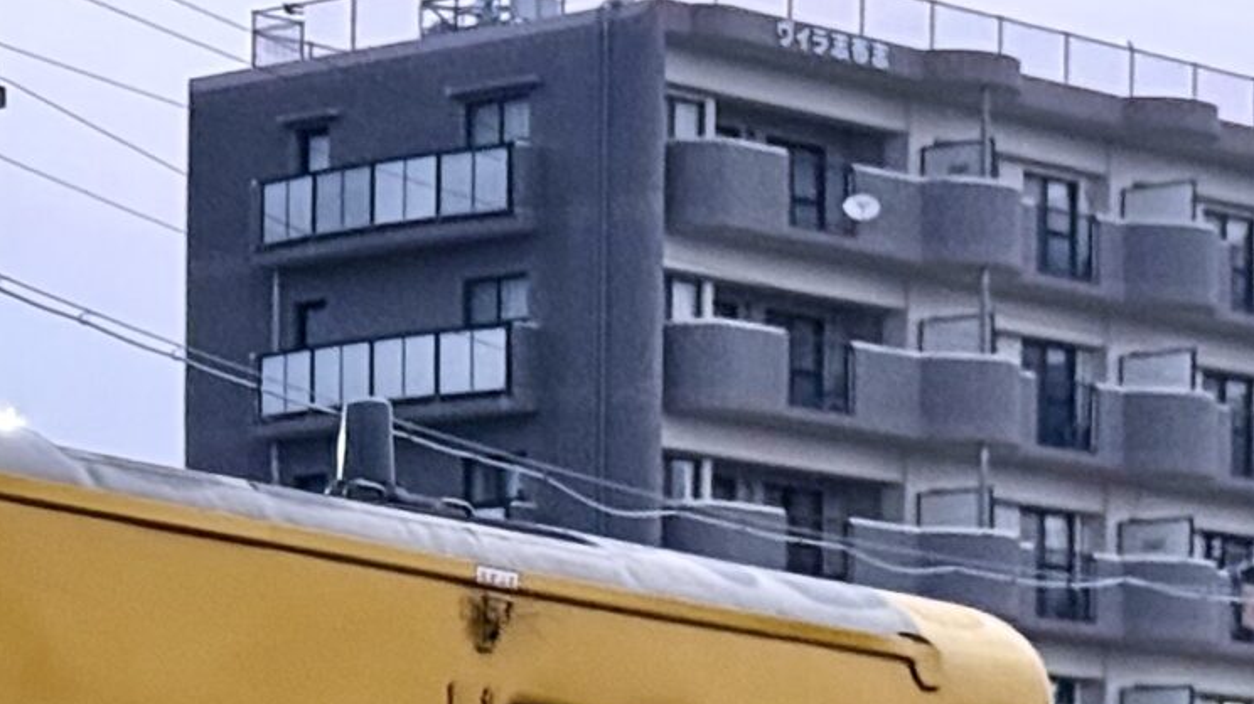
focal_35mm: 180
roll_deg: -0.8
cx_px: -870
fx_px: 5983
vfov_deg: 6.7
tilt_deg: +2.3
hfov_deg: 11.3
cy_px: 1019
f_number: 1.78
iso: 640
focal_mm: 6.76
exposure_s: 1/30
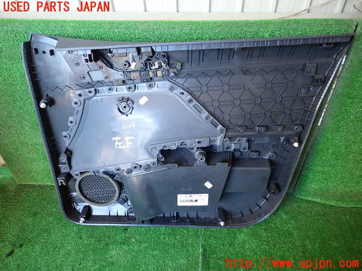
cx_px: 181
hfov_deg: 69.4
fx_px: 261
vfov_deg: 54.9
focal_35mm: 25
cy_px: 136
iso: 250
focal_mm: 4.5
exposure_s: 1/30
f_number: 2
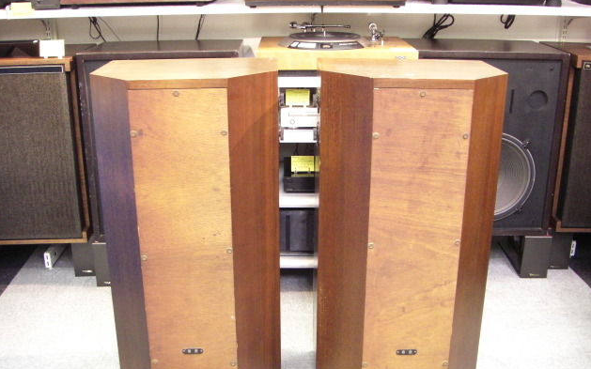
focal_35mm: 41
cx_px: 299
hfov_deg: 48.2
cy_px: 214
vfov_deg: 31.2
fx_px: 660
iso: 400
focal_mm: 6.3
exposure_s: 1/8
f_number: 3.4
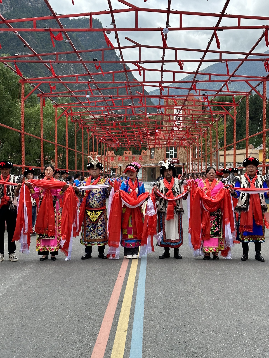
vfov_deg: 39.7
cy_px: 179
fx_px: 497
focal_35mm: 48
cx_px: 134
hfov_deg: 30.3
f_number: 1.78
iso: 64
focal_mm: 6.86
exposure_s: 1/2028
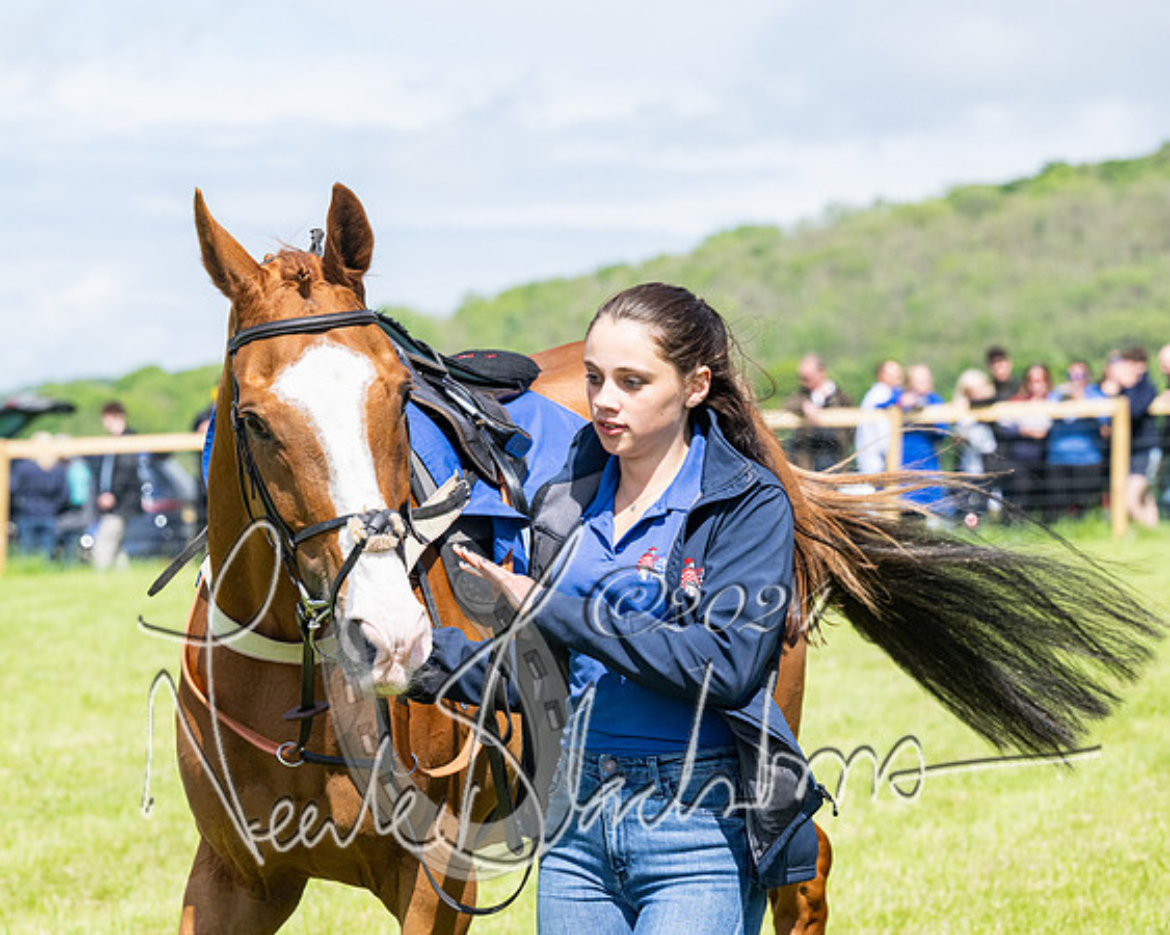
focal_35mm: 179
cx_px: 400
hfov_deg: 10.8
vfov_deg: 8.6
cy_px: 422
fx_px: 6209
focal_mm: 145
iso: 800
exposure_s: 1/3200
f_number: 8
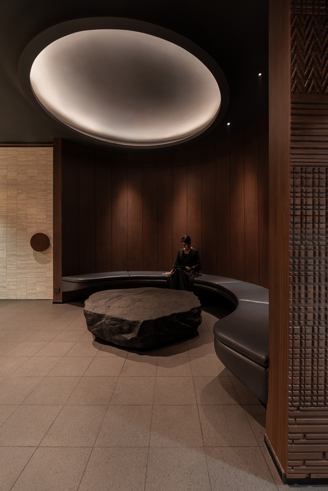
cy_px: 246
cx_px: 164
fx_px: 219
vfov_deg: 96.7
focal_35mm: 16
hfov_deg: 73.7
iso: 100
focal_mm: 16
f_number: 4.5
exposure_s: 4
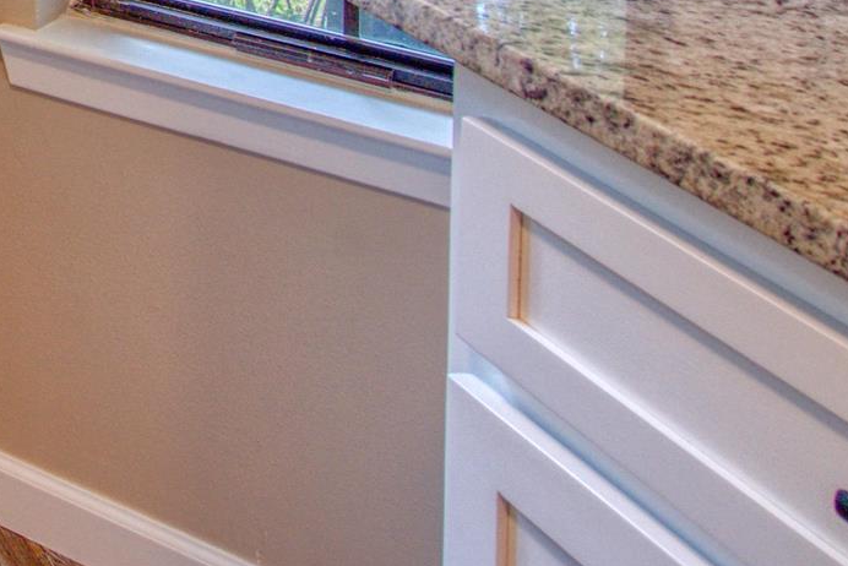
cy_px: -625
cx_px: -772
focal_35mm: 71
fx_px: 1673
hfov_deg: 19.3
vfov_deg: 15.0
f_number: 8
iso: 1000
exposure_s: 1/8
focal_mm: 16
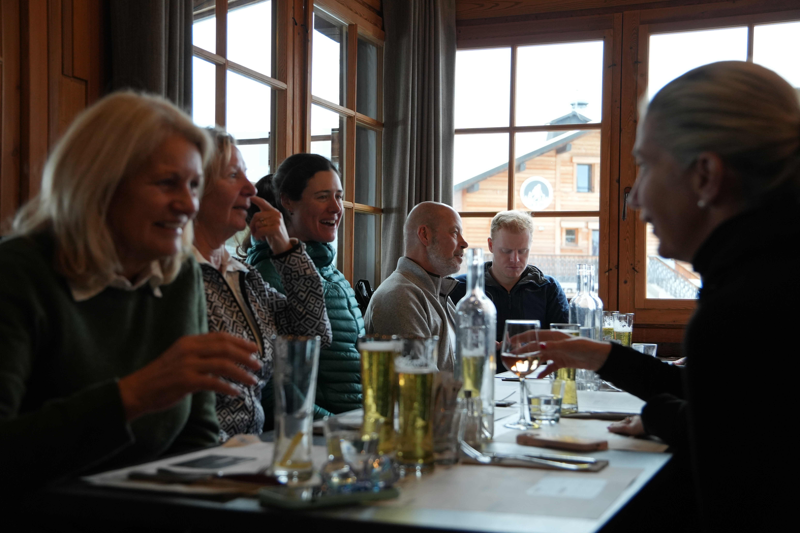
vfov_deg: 28.1
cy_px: 266
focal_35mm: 48
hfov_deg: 41.1
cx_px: 400
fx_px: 1067
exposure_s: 1/640
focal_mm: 32
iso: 800
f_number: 2.8
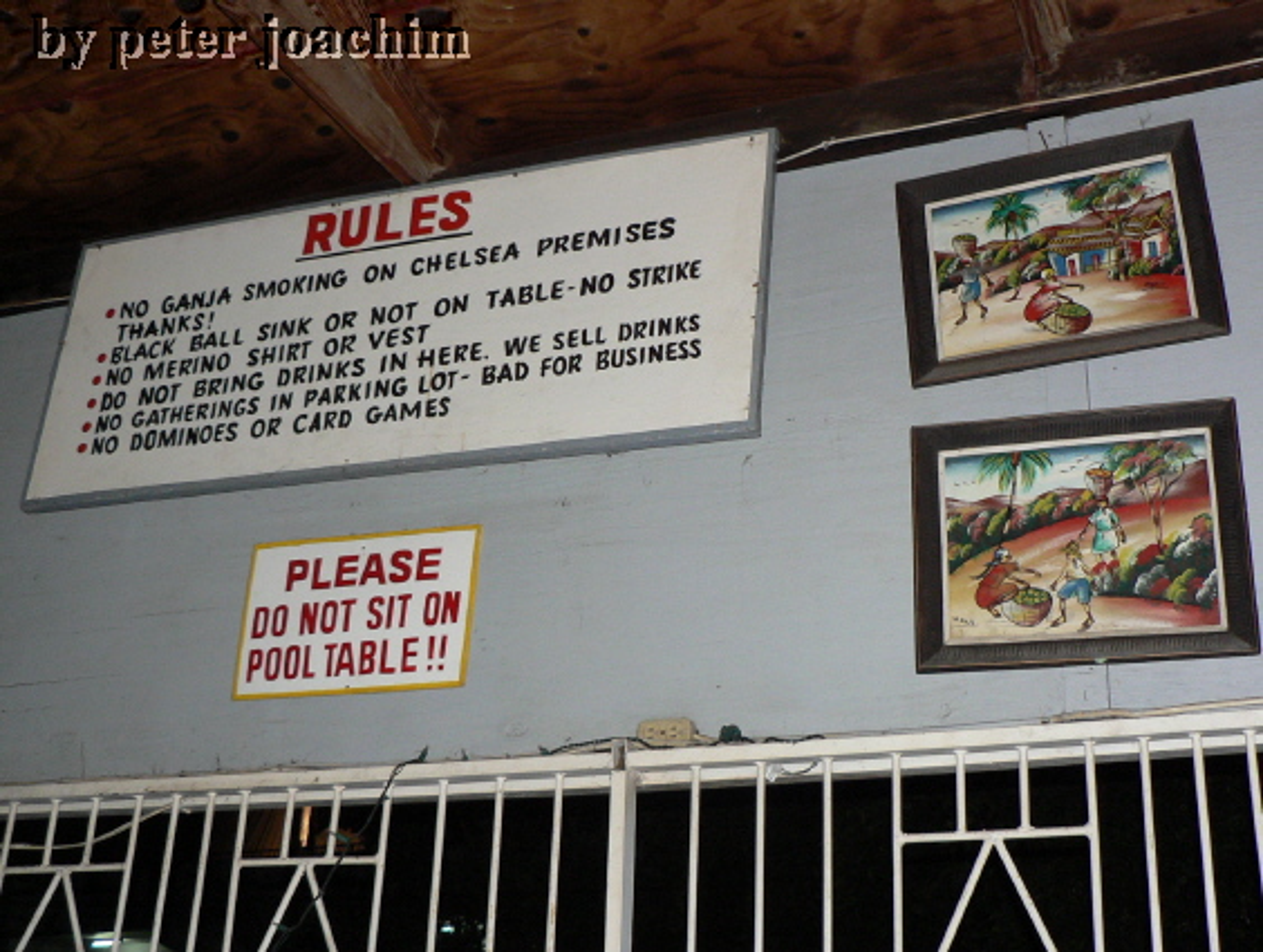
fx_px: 1498
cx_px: 632
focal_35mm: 41
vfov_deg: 35.2
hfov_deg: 45.7
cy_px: 476
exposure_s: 1/60
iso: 200
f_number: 2.8
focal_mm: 7
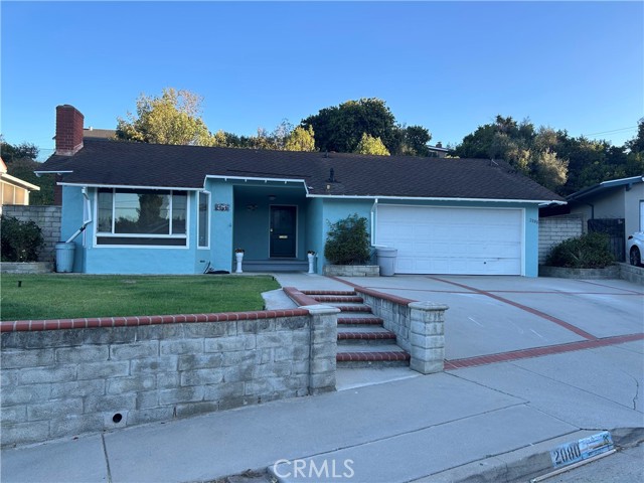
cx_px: 322
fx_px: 484
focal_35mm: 26
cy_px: 242
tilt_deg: +1.9
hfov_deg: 67.3
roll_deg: -0.5
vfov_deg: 53.1
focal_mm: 5.7
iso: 50
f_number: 1.5
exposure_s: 1/748
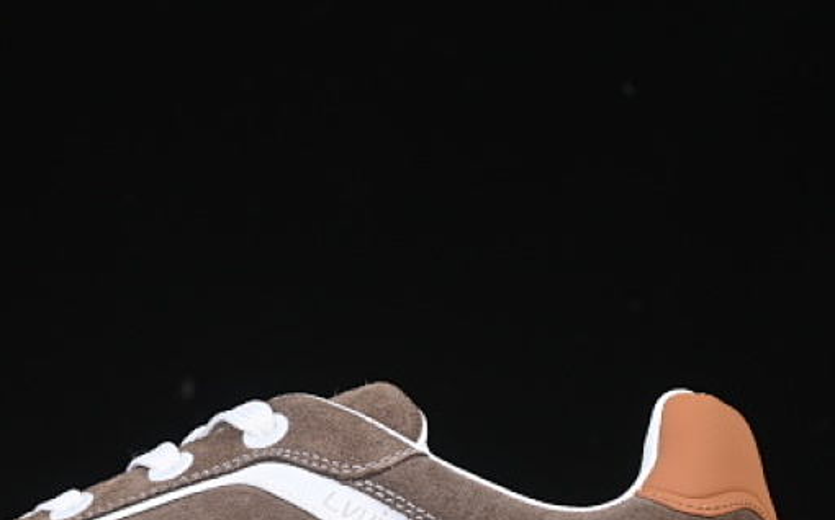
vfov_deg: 8.1
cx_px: 188
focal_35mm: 162
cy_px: 495
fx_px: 3684
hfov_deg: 12.9
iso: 160
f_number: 7.1
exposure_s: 1/60
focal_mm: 50
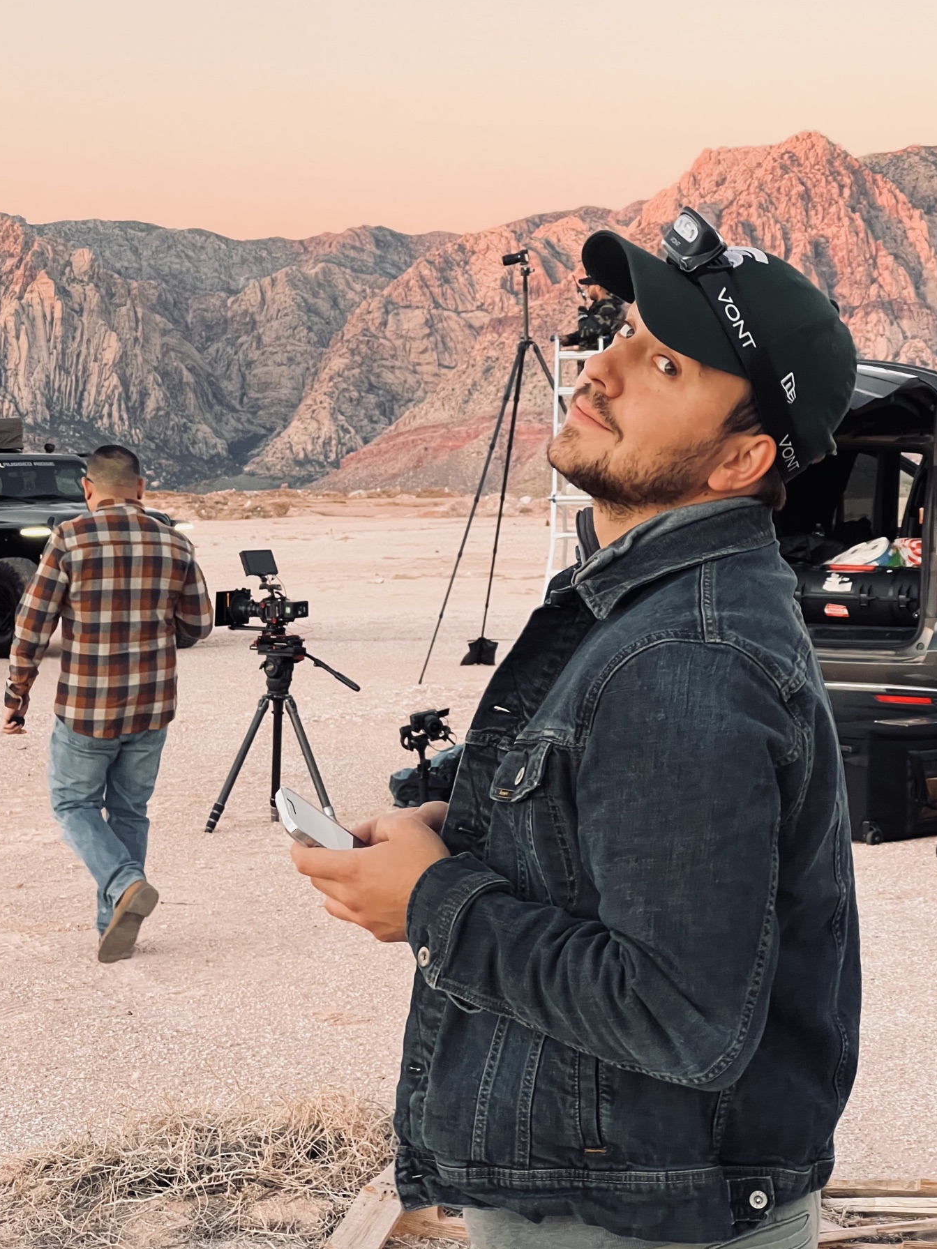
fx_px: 3104
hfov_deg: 17.2
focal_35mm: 86
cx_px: 470
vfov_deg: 22.8
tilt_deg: -4.4
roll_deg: -1.0
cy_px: 672
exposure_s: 1/111
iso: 200
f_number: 2.8
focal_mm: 9
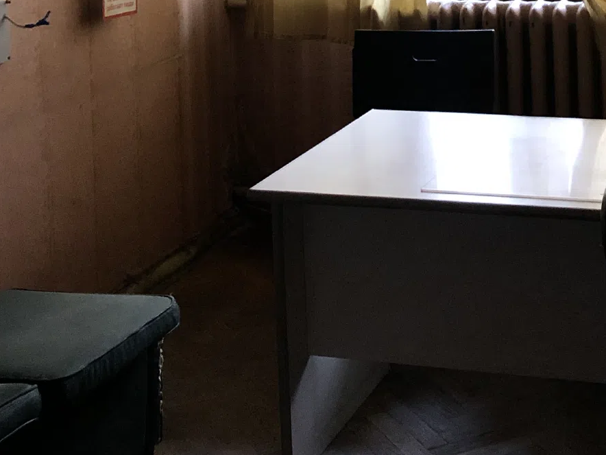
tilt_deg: -3.8
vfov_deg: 18.4
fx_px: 1330
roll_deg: +1.3
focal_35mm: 76
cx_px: 437
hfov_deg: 25.4
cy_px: -95
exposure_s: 1/17
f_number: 1.8
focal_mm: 4
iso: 80
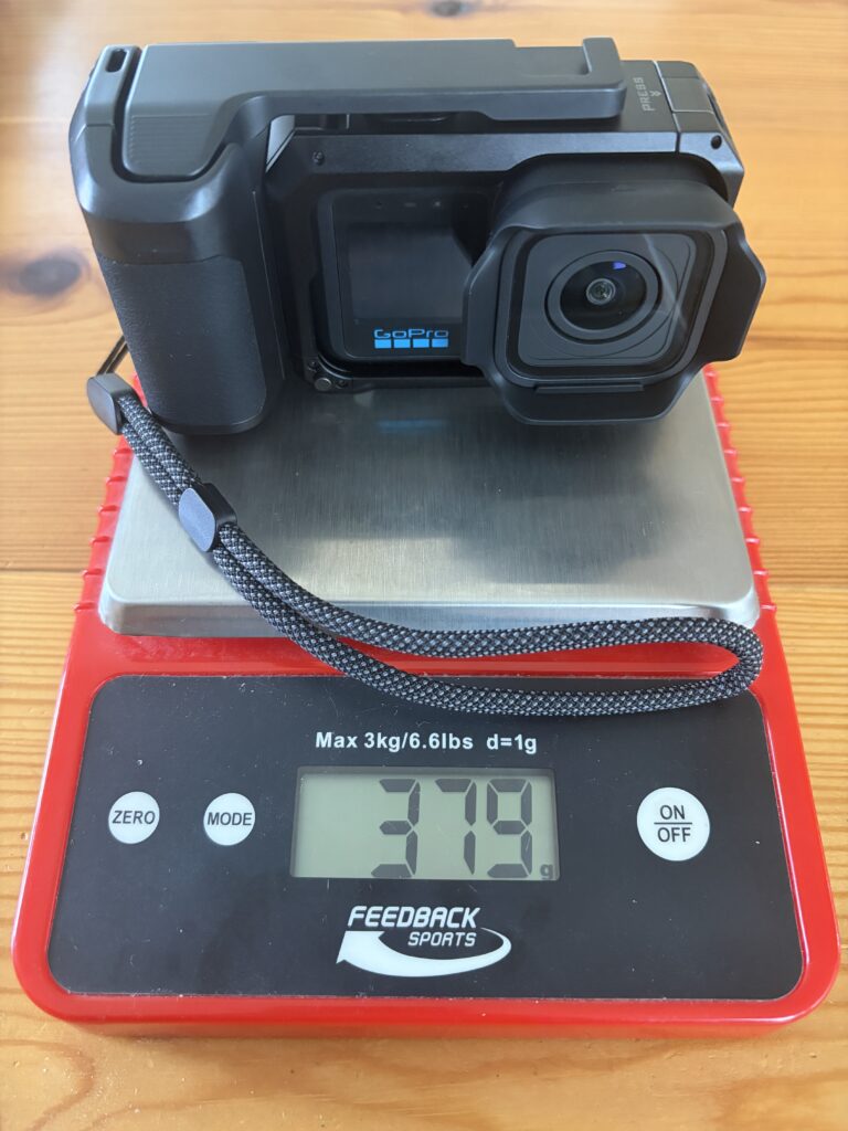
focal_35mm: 26
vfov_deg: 67.3
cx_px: 424
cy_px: 566
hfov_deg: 53.1
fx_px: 849
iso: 500
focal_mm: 5.96
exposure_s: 1/53
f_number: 1.6
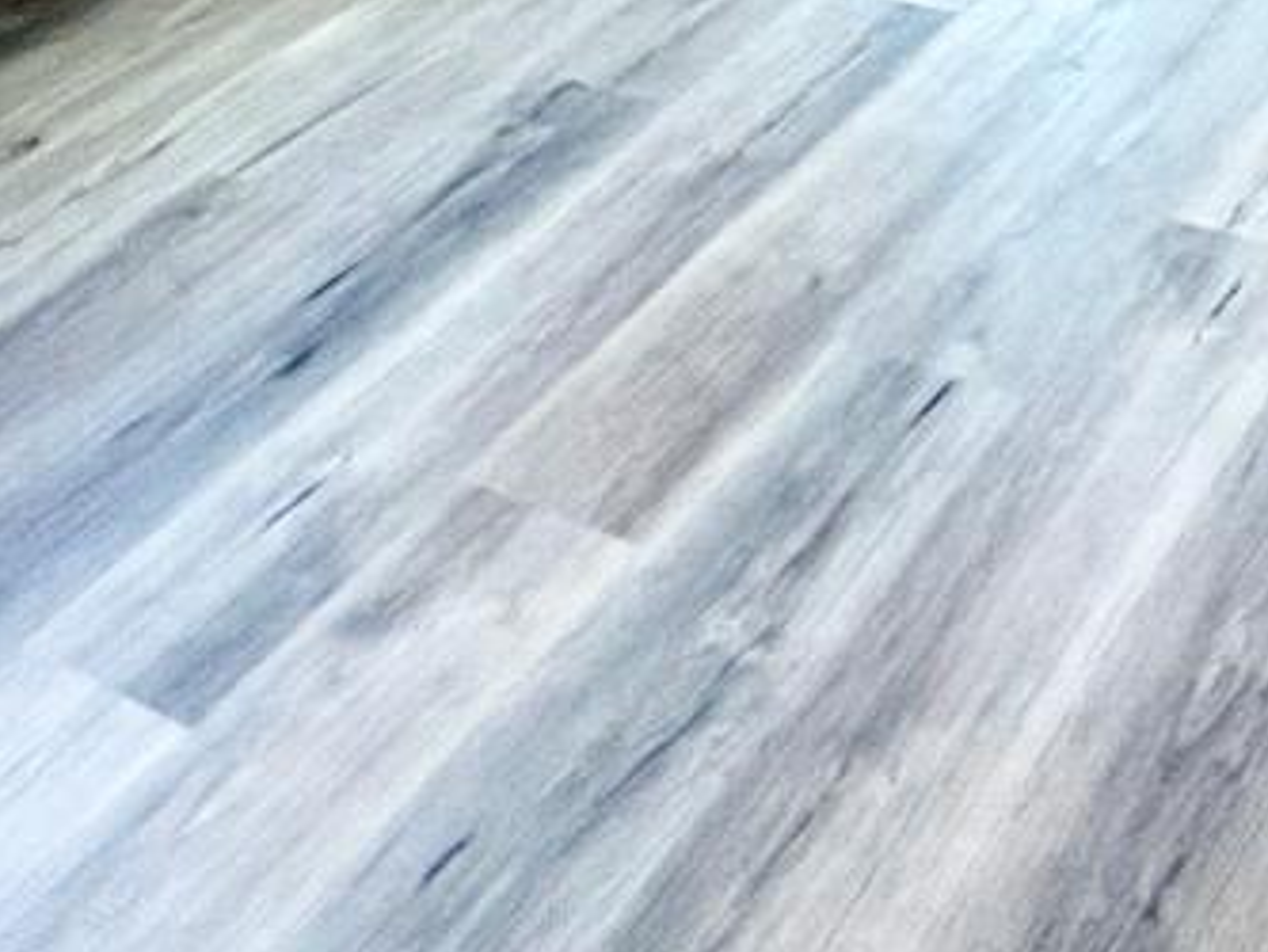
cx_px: 1081
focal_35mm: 63
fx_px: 2309
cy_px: -1041
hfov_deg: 29.7
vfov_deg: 16.5
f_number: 2.2
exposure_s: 1/127
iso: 80
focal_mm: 2.22
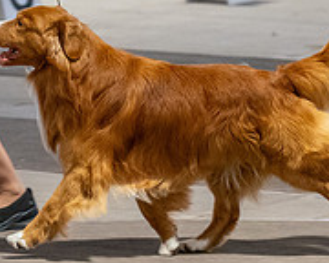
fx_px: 3525
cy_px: 15
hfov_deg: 5.3
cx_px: 129
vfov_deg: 4.3
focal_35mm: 362
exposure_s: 1/250
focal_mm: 103
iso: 6400
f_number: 3.5
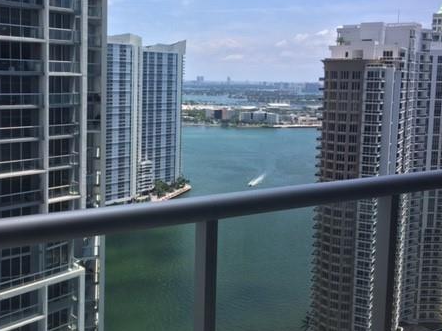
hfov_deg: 44.1
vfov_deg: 34.2
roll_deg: -0.6
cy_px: 127
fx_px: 536
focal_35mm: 42
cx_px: 146
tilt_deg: -5.5
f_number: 2.2
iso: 32
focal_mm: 4.15
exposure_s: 1/824
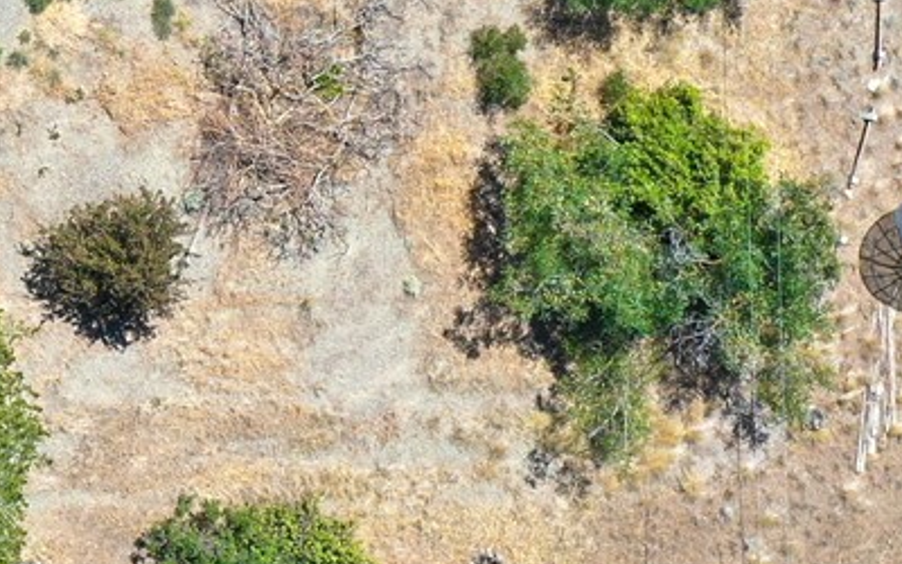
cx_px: -441
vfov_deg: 10.6
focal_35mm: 121
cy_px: -184
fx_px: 2974
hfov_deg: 15.9
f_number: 5.6
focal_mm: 10.26
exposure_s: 1/320
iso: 100
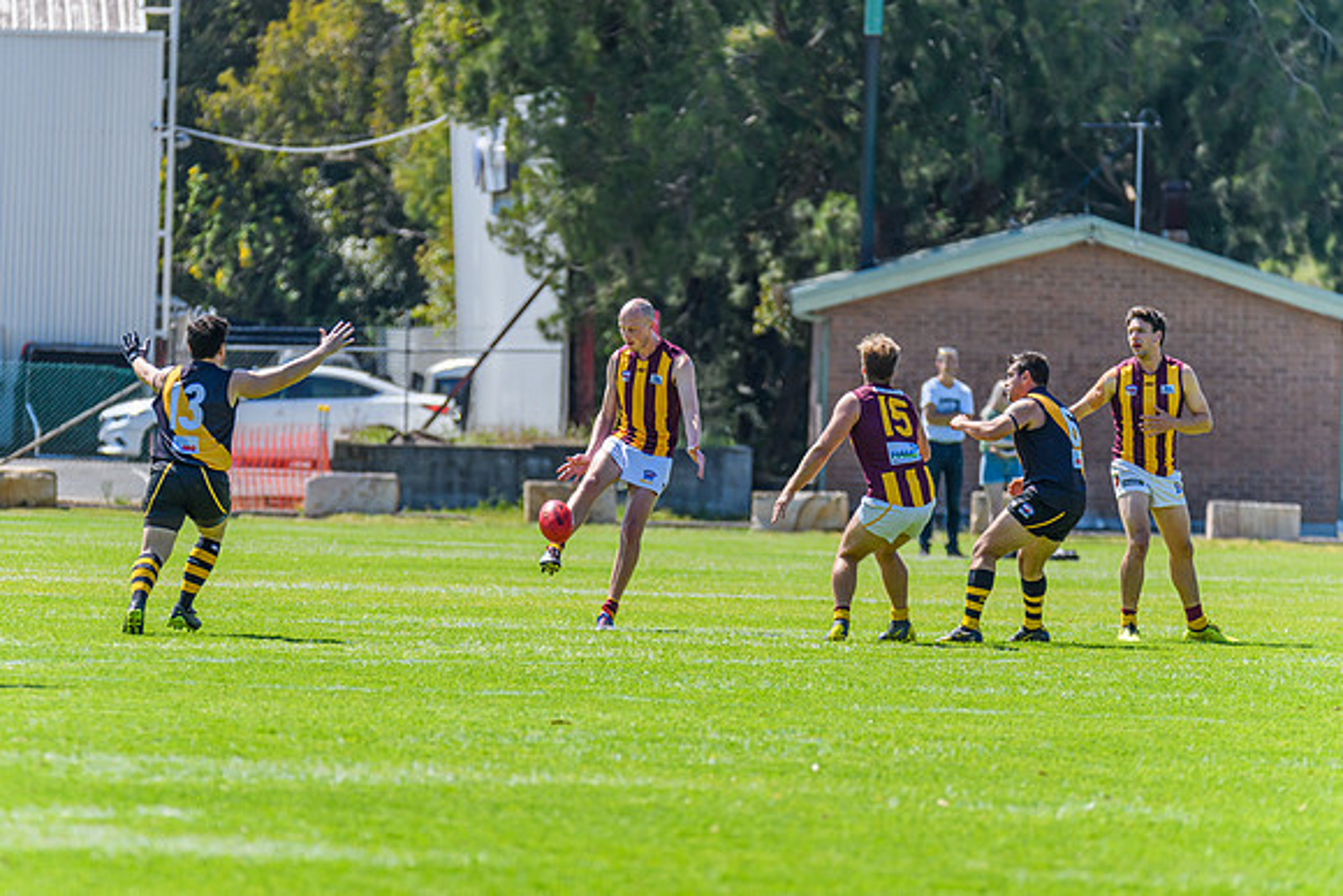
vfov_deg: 3.4
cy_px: 477
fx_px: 15281
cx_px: 628
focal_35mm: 410
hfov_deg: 5.0
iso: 800
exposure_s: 1/2000
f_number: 6
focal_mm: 350
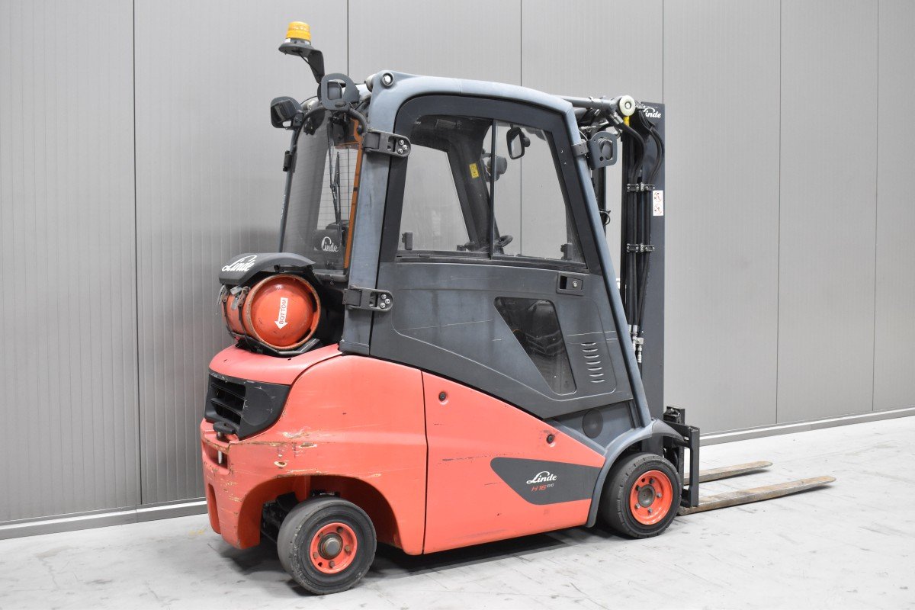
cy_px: 305
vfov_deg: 35.5
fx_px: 953
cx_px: 458
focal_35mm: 38
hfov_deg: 51.3
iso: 1600
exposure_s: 1/20
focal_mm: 25
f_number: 5
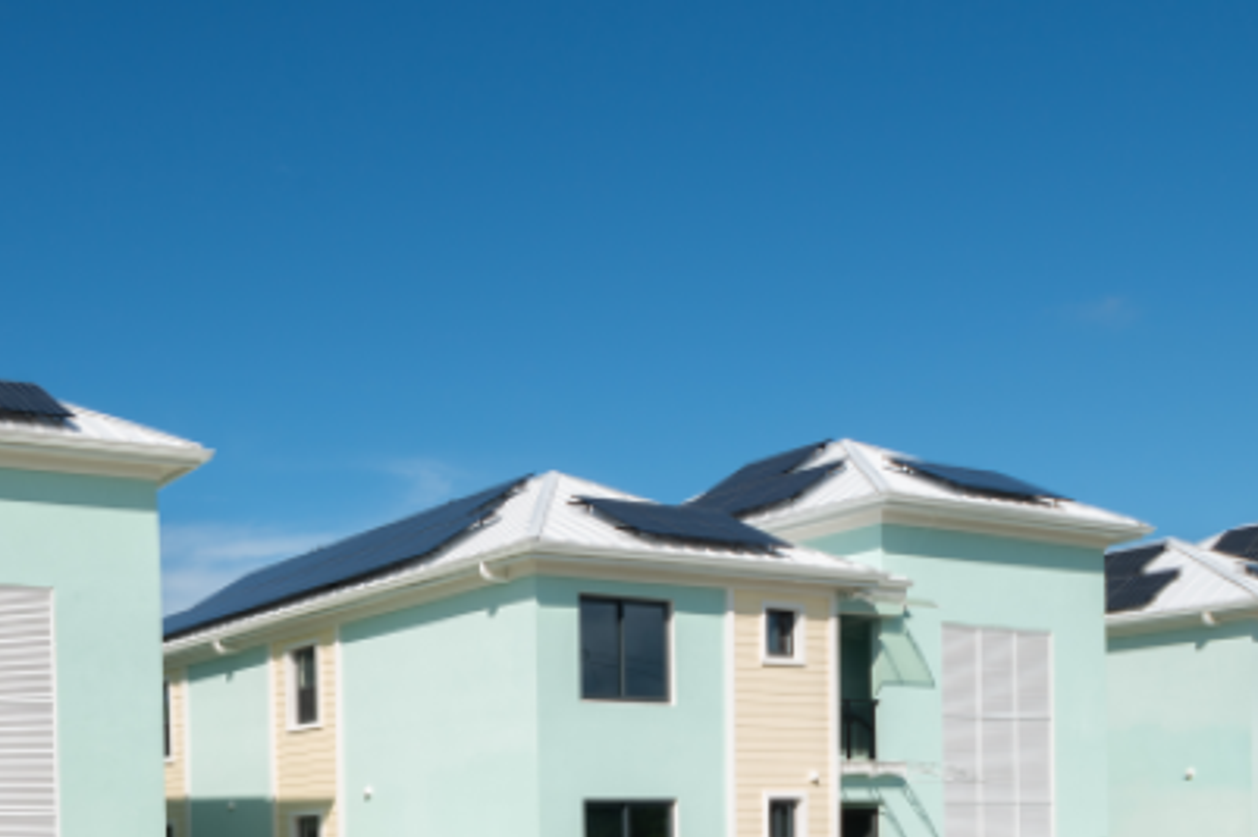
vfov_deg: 30.8
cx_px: 180
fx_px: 1467
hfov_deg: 43.3
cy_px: 712
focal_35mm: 42
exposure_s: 1/125
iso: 50
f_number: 11
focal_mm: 18
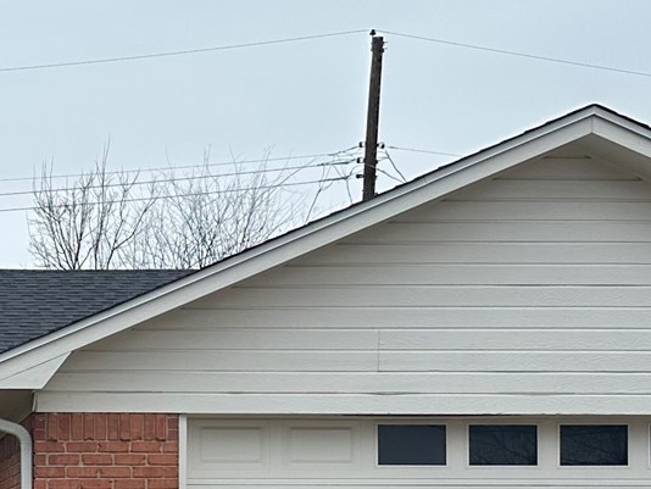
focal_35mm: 92
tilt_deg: -0.1
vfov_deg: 15.6
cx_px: -69
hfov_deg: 20.3
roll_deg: +0.1
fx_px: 1731
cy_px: 544
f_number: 1.78
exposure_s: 1/1095
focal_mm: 6.86
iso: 80
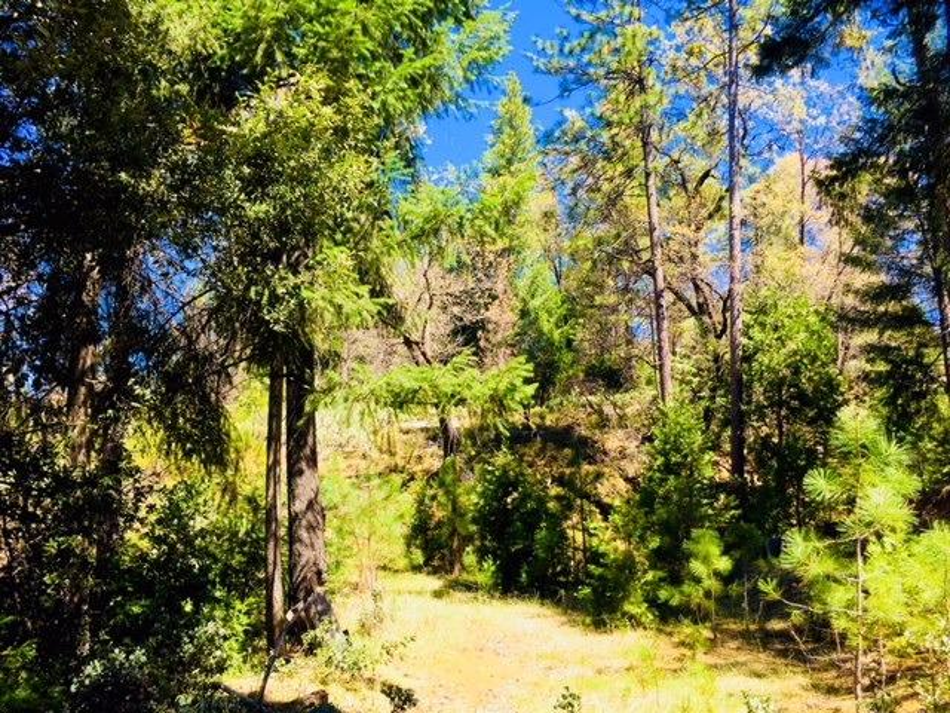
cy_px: 356
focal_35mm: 29
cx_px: 475
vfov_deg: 48.2
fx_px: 796
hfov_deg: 61.7
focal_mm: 4.15
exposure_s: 1/514
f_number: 2.2
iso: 32
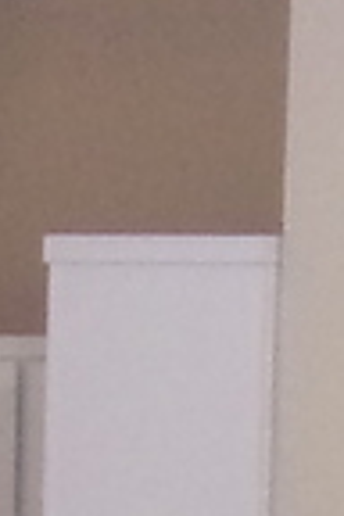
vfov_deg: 7.8
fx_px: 3569
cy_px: 1136
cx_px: 502
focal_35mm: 249
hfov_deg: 5.5
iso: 200
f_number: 3.3
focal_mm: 4.3
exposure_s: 1/34
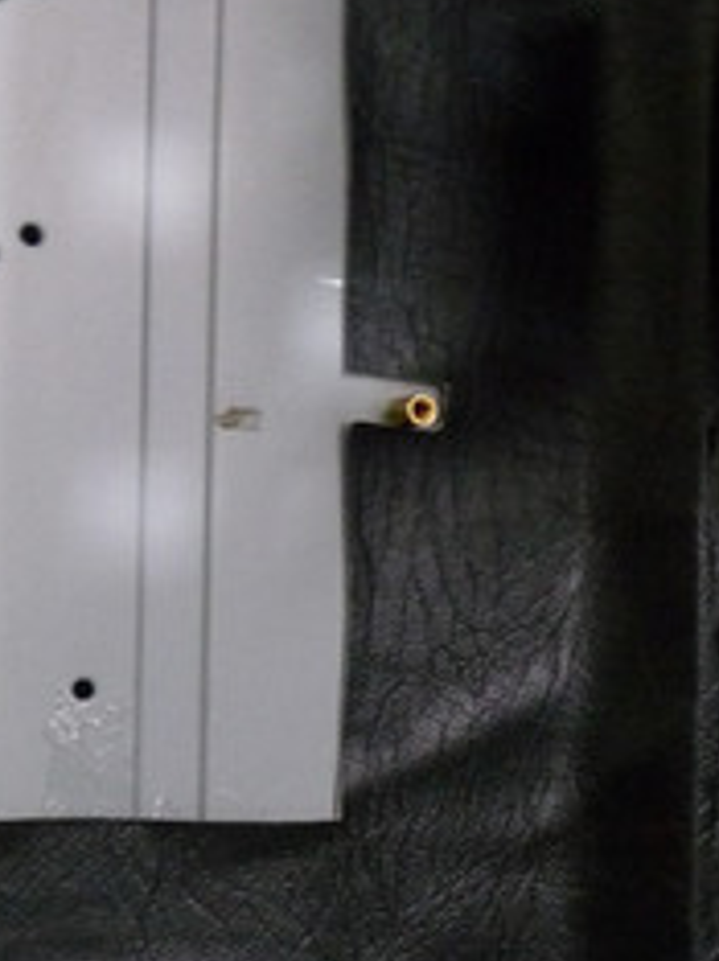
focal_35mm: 74
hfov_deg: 18.5
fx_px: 2053
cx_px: 929
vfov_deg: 26.1
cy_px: 706
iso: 400
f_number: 3.6
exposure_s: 1/4
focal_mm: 4.8
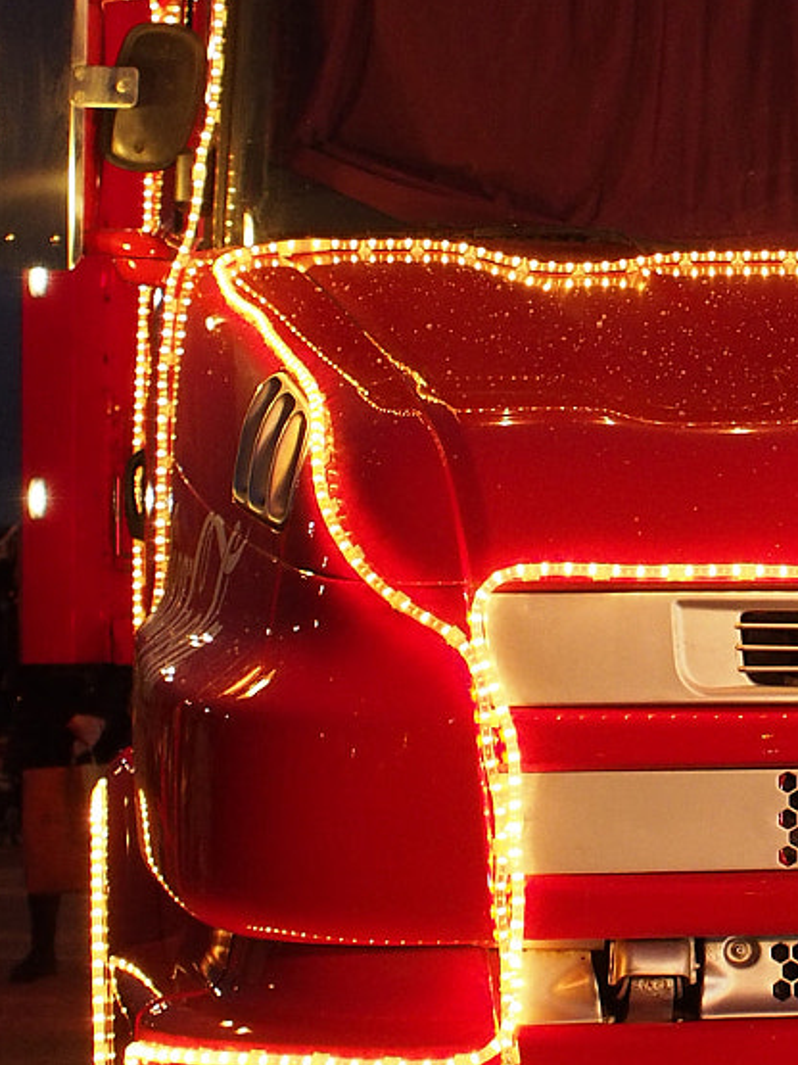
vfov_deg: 20.0
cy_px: 343
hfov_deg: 14.6
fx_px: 3013
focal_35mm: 98
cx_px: 928
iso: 1000
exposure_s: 1/30
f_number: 3.5
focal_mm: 17
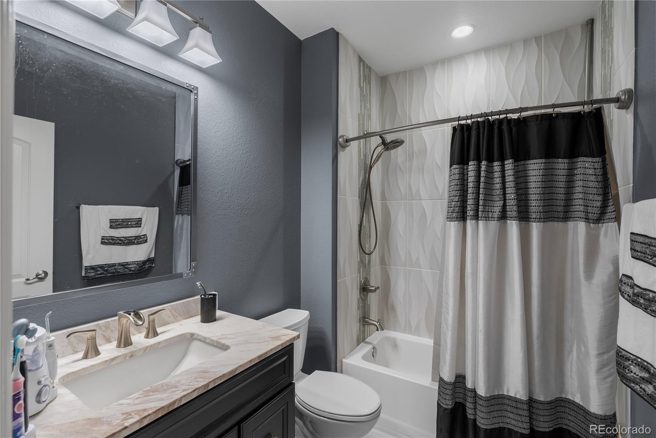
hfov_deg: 96.7
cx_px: 328
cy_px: 219
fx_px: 292
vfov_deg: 73.8
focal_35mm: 16
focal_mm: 16
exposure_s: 2.5
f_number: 8
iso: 100
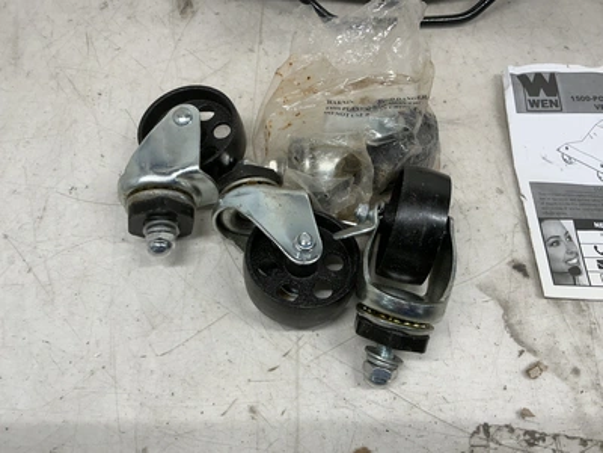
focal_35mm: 28
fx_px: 488
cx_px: 302
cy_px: 226
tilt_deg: -58.5
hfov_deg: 63.4
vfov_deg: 49.7
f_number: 1.8
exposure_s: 1/120
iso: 32
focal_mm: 3
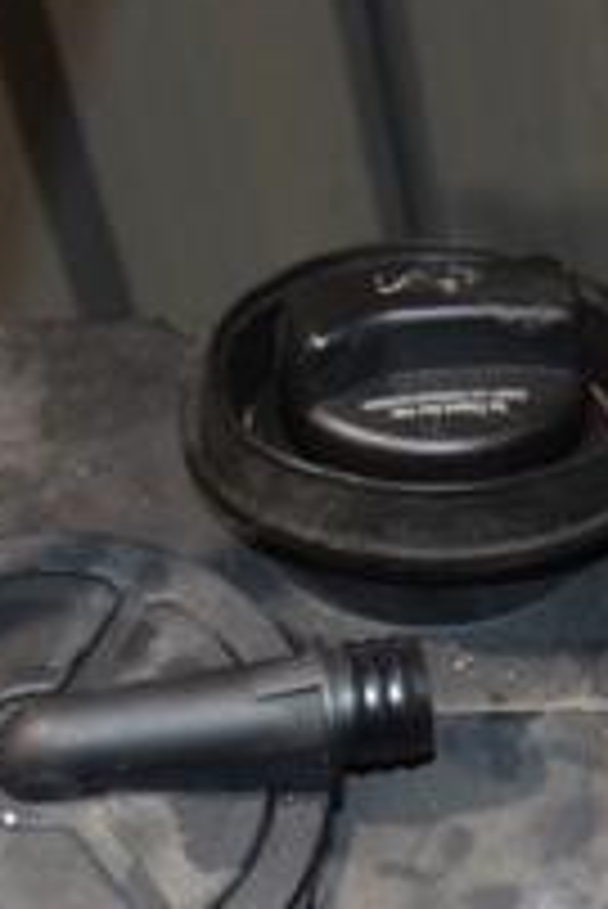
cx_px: 671
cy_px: 801
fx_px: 2706
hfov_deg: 12.6
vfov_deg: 18.8
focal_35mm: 107
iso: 800
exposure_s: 1/60
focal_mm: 24
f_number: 5
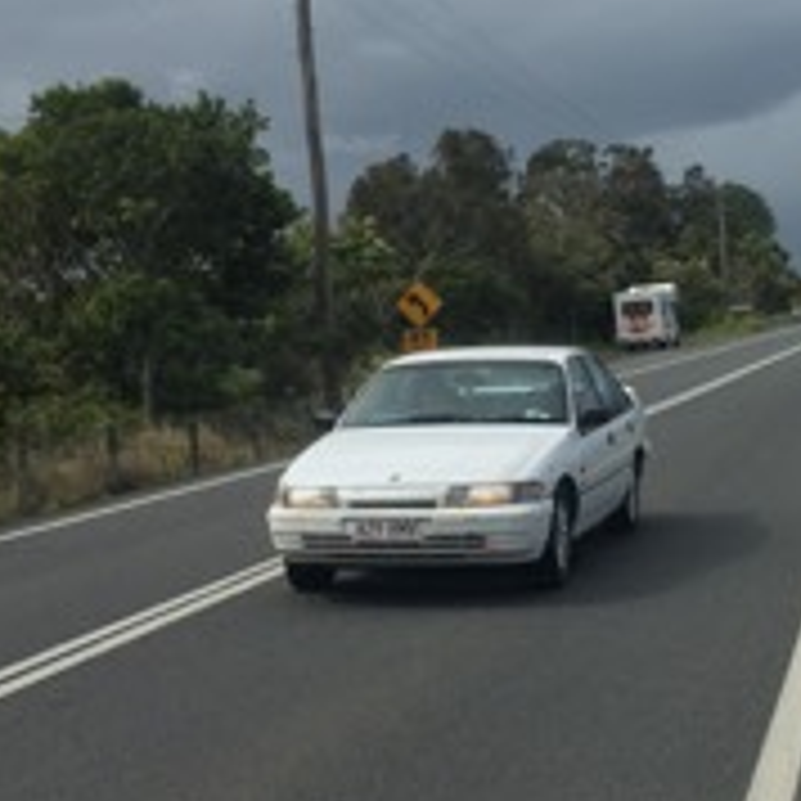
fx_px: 1963
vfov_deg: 23.0
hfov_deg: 22.8
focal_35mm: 75
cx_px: 616
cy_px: 292
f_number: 2.2
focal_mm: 4.15
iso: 32
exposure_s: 1/2475
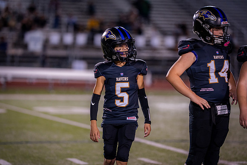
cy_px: 88
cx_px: 114
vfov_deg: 9.3
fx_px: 1014
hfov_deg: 13.9
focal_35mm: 148
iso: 1250
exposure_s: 1/1000
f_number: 1.8
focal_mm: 135
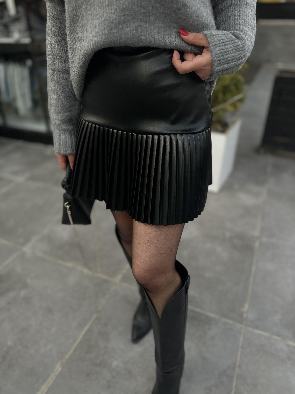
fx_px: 273
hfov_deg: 56.8
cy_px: 197
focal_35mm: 24
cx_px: 148
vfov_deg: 71.6
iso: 80
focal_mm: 6.86
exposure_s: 1/473
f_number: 1.78
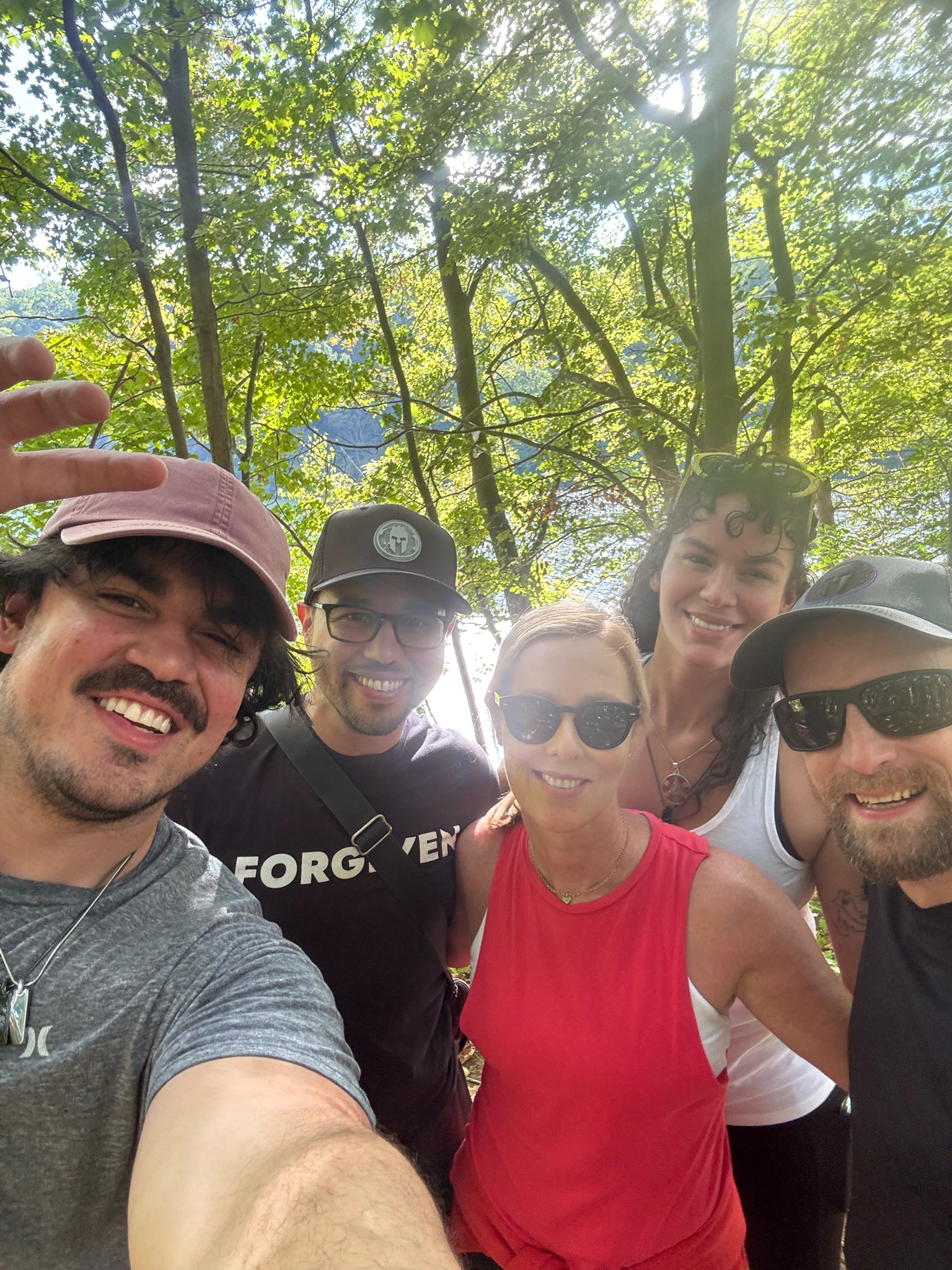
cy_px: 635
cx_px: 476
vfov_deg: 73.9
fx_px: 843
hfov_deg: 58.9
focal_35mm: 23
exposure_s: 1/91
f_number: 1.9
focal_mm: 2.69
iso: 80
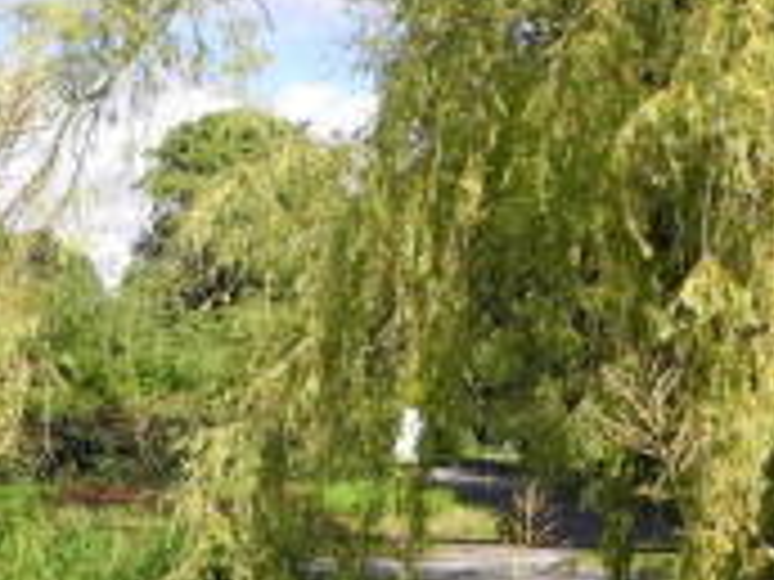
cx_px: -137
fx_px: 2124
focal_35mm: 95
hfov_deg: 19.5
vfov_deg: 14.6
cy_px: 848
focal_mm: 6
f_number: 2.8
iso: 100
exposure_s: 1/860
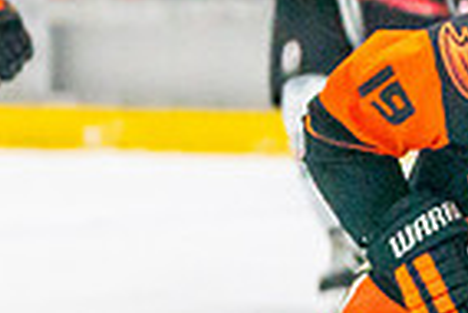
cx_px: -820
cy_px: 401
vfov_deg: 1.9
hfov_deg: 2.7
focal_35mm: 744
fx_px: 9682
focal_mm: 128
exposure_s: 1/1250
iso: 3200
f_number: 2.8
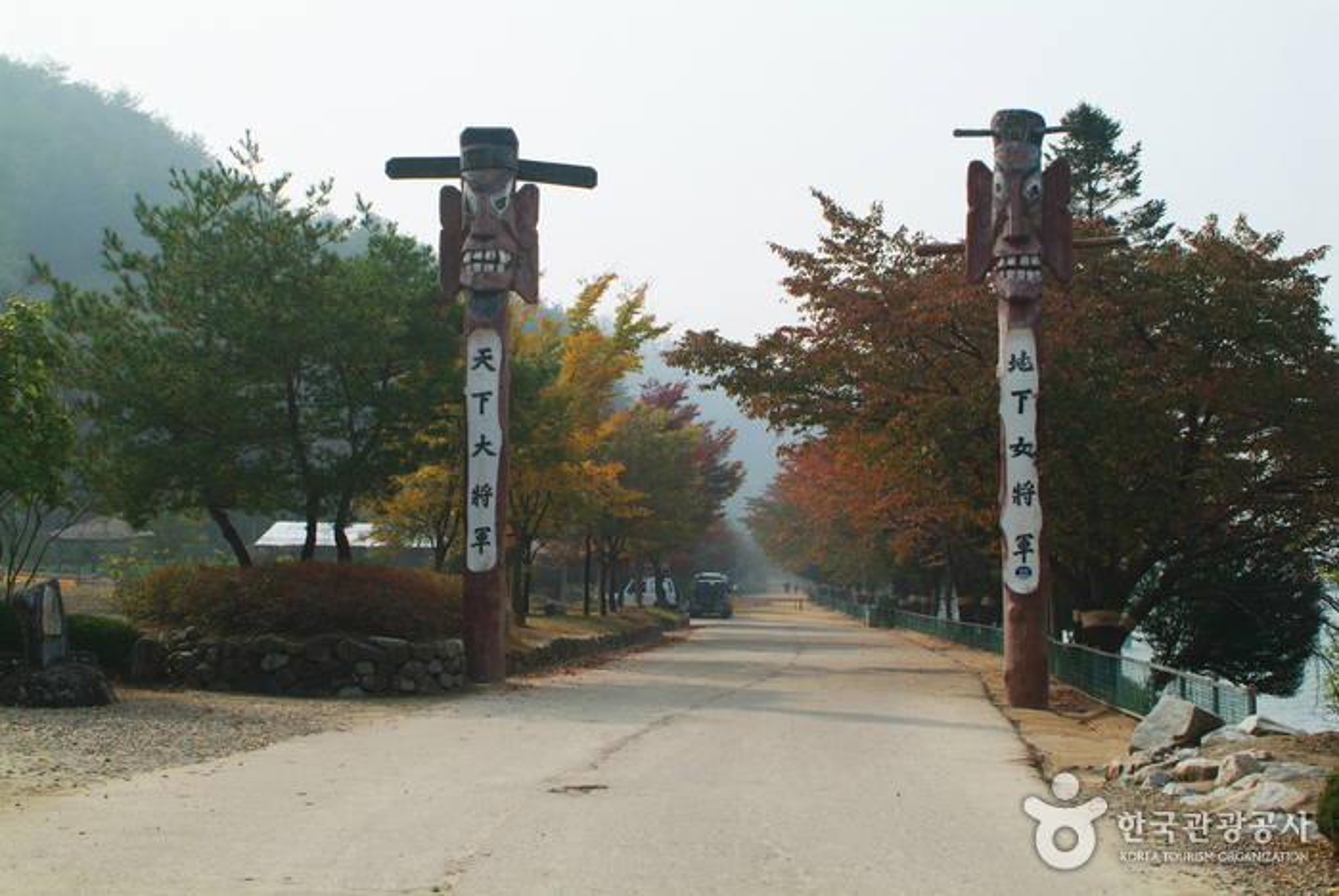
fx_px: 1974
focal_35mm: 53
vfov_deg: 25.6
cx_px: 670
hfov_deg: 37.5
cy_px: 448
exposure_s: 1/125
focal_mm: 35
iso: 100
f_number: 9.5
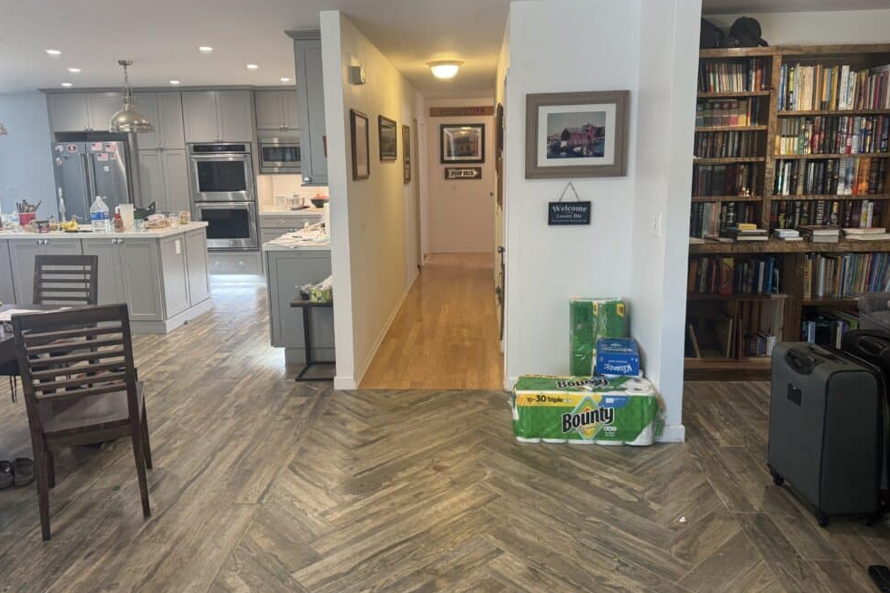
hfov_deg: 69.4
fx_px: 643
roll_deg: +0.5
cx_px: 438
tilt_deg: -10.5
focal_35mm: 26
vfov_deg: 49.5
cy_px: 271
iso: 200
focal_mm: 6.76
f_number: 1.78
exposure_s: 1/60
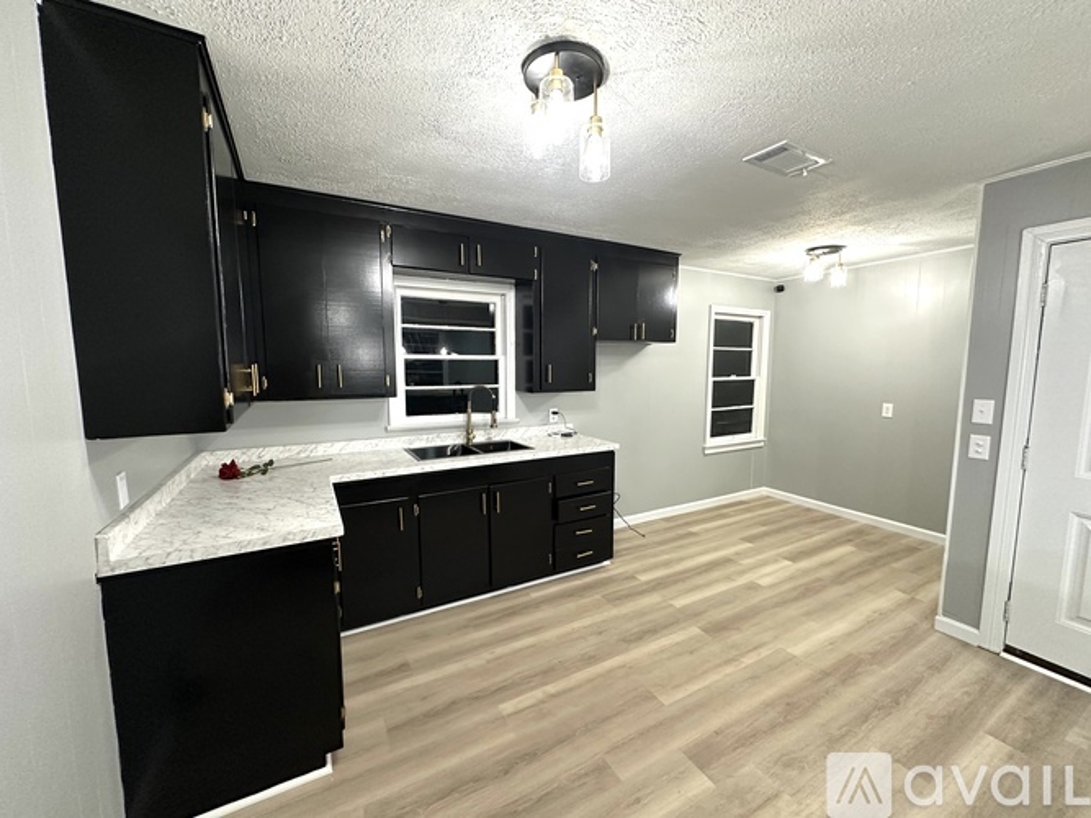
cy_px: 409
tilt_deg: -6.2
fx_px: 441
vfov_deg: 85.7
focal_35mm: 14
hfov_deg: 102.1
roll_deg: -0.3
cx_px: 546
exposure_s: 1/60
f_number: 2.2
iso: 400
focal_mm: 2.22
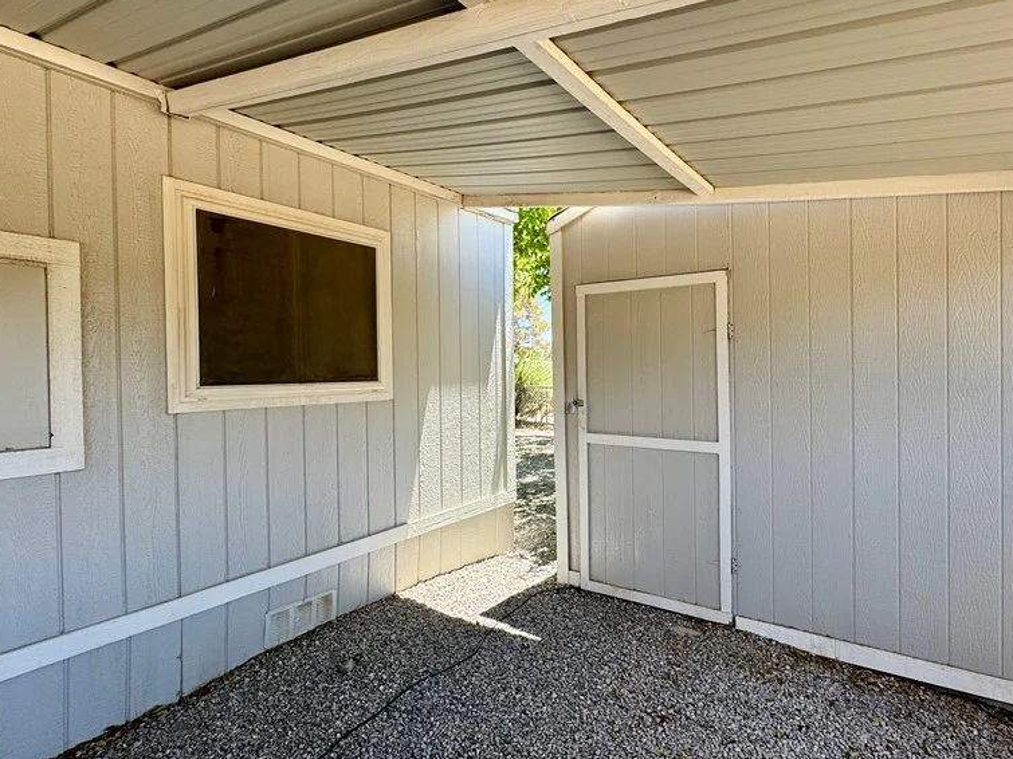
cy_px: 377
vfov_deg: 68.7
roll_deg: +0.2
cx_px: 592
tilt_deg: -1.3
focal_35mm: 19
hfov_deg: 83.9
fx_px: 556
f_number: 2.2
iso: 40
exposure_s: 1/347
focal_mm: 2.22
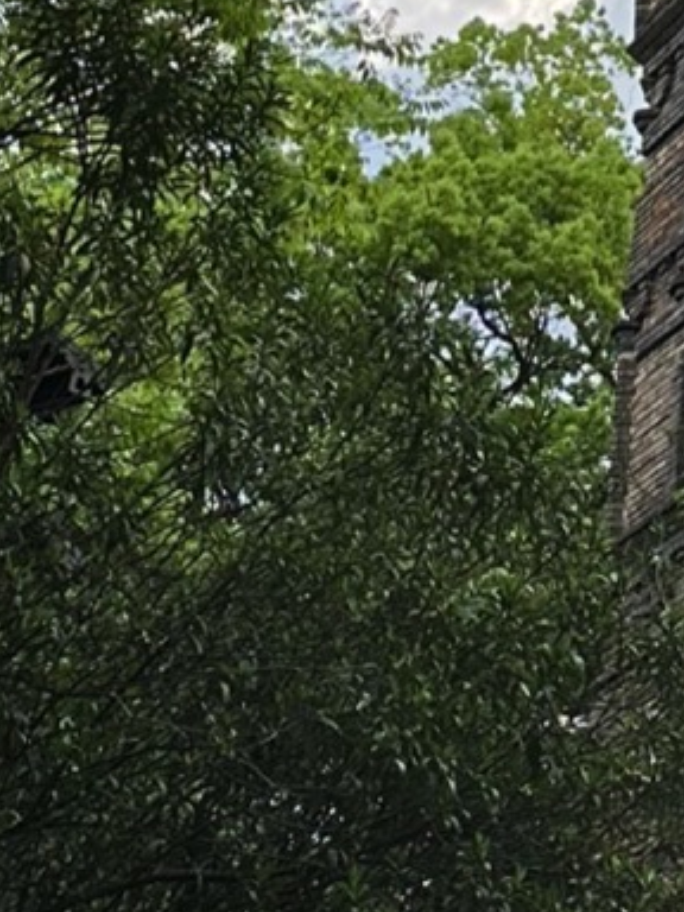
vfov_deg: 15.3
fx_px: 3372
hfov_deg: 11.1
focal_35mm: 128
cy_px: 235
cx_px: 1043
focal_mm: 6.86
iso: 80
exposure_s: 1/1473
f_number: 1.78
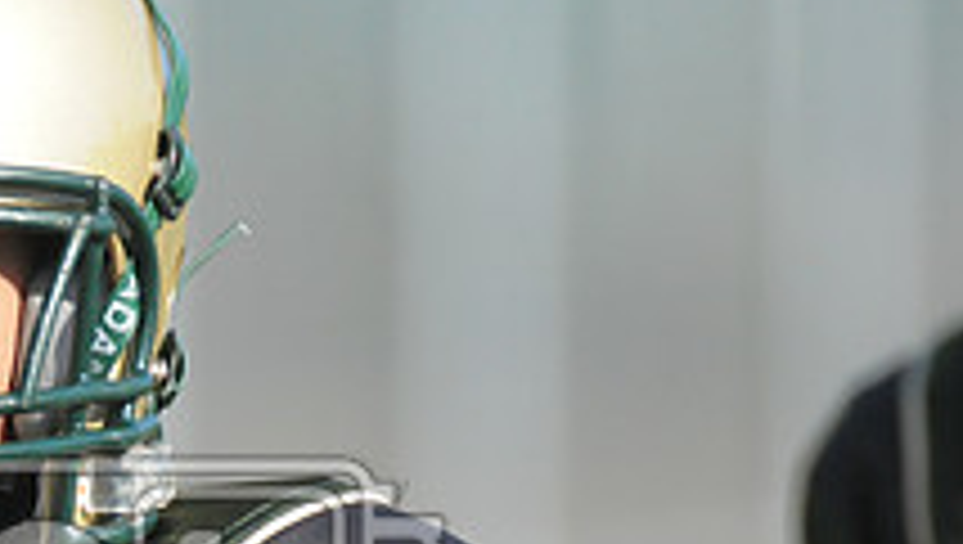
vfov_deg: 0.7
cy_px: 627
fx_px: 43412
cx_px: -122
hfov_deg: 1.3
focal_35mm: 1698
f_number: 4
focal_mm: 400
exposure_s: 1/6400
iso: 1600
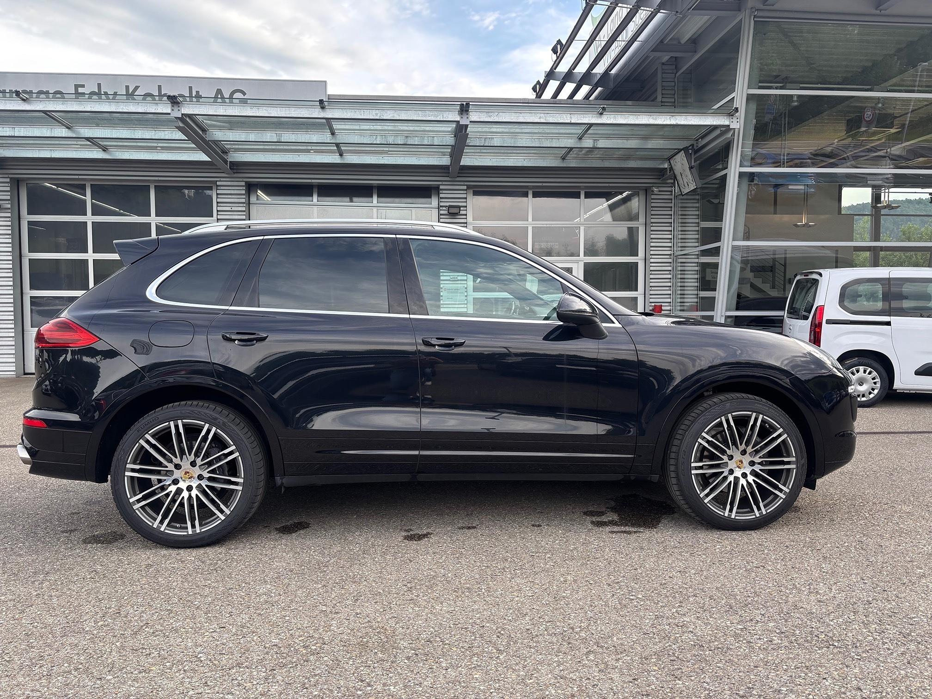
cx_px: 466
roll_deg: -0.2
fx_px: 700
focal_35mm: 26
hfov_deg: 67.3
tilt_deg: -2.7
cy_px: 350
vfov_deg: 53.1
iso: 50
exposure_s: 1/365
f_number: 1.6
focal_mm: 5.96
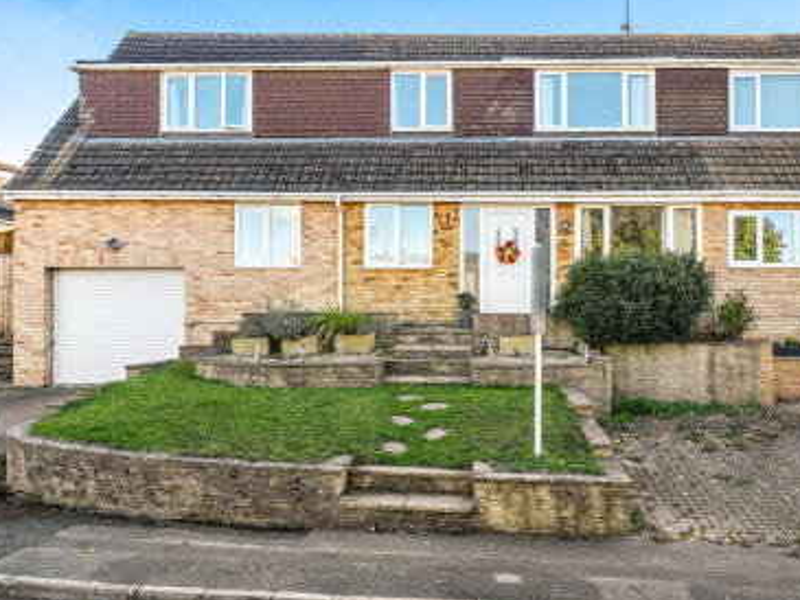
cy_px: 314
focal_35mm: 30
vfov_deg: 46.8
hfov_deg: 59.5
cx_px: 475
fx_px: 694
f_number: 8
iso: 400
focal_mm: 16
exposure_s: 1/800
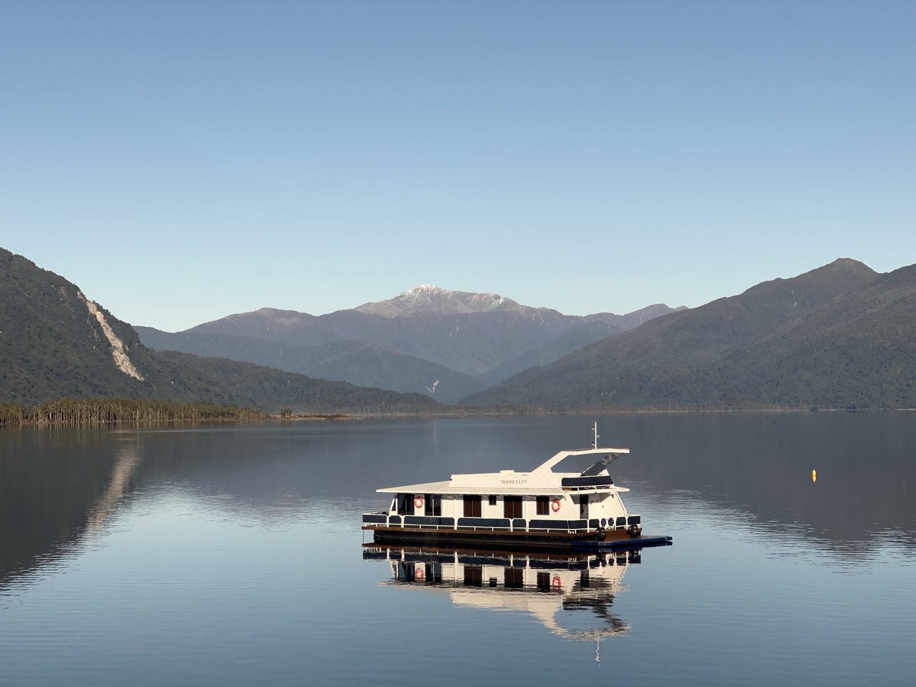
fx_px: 2038
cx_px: 458
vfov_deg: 19.1
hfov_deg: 25.3
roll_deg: +0.4
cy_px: 344
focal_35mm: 77
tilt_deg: +1.4
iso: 32
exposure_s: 1/763
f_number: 2.8
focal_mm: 9
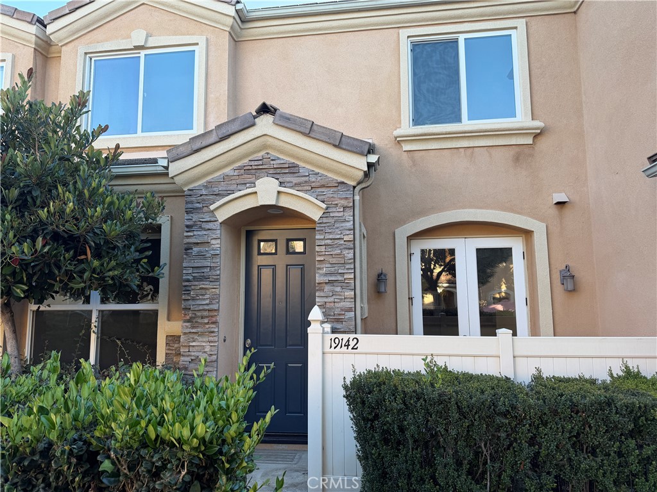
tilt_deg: +7.1
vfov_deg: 56.8
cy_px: 246
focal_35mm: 24
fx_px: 456
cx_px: 328
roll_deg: +0.7
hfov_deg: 71.6
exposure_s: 1/344
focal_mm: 6.76
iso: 80
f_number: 1.78
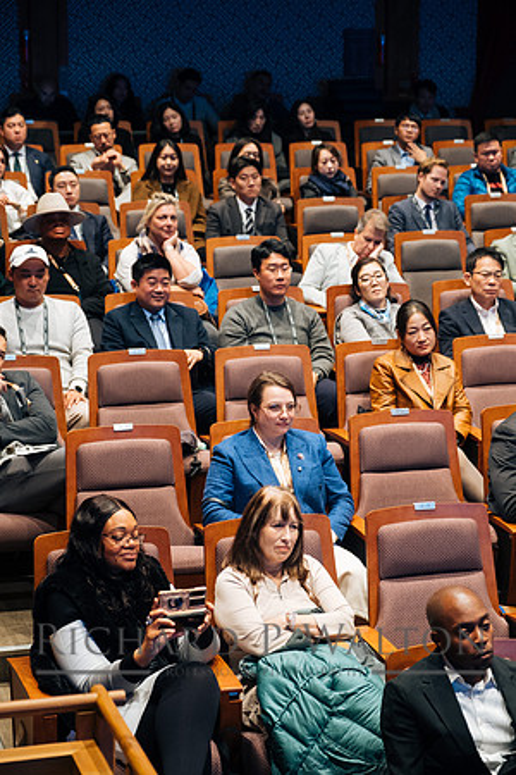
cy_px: 388
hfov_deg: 16.5
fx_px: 1784
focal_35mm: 83
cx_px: 258
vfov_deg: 24.5
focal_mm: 55
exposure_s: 1/125
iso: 1600
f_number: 3.2
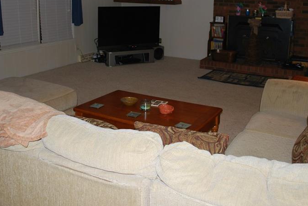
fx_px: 351
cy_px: 55
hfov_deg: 47.4
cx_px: 150
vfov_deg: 32.1
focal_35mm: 41
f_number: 3.5
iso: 200
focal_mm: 18
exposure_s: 1/60
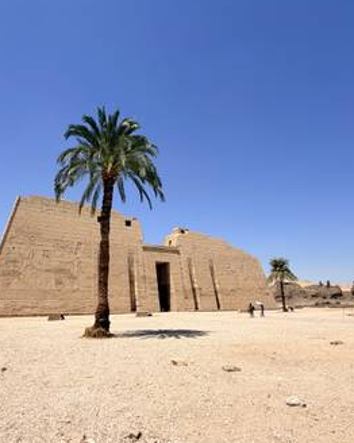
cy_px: 227
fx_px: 262
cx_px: 146
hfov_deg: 67.5
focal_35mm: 20
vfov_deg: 80.4
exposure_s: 1/1534
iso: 20
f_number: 2.2
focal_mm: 2.22
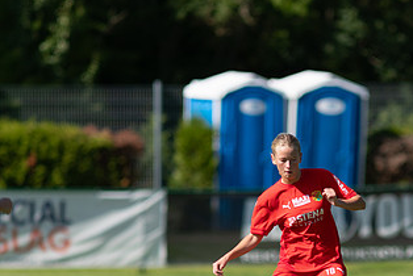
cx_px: 306
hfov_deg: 2.5
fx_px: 9531
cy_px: 228
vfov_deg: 1.7
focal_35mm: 830
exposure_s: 1/3200
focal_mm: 300
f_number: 3.2
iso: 160
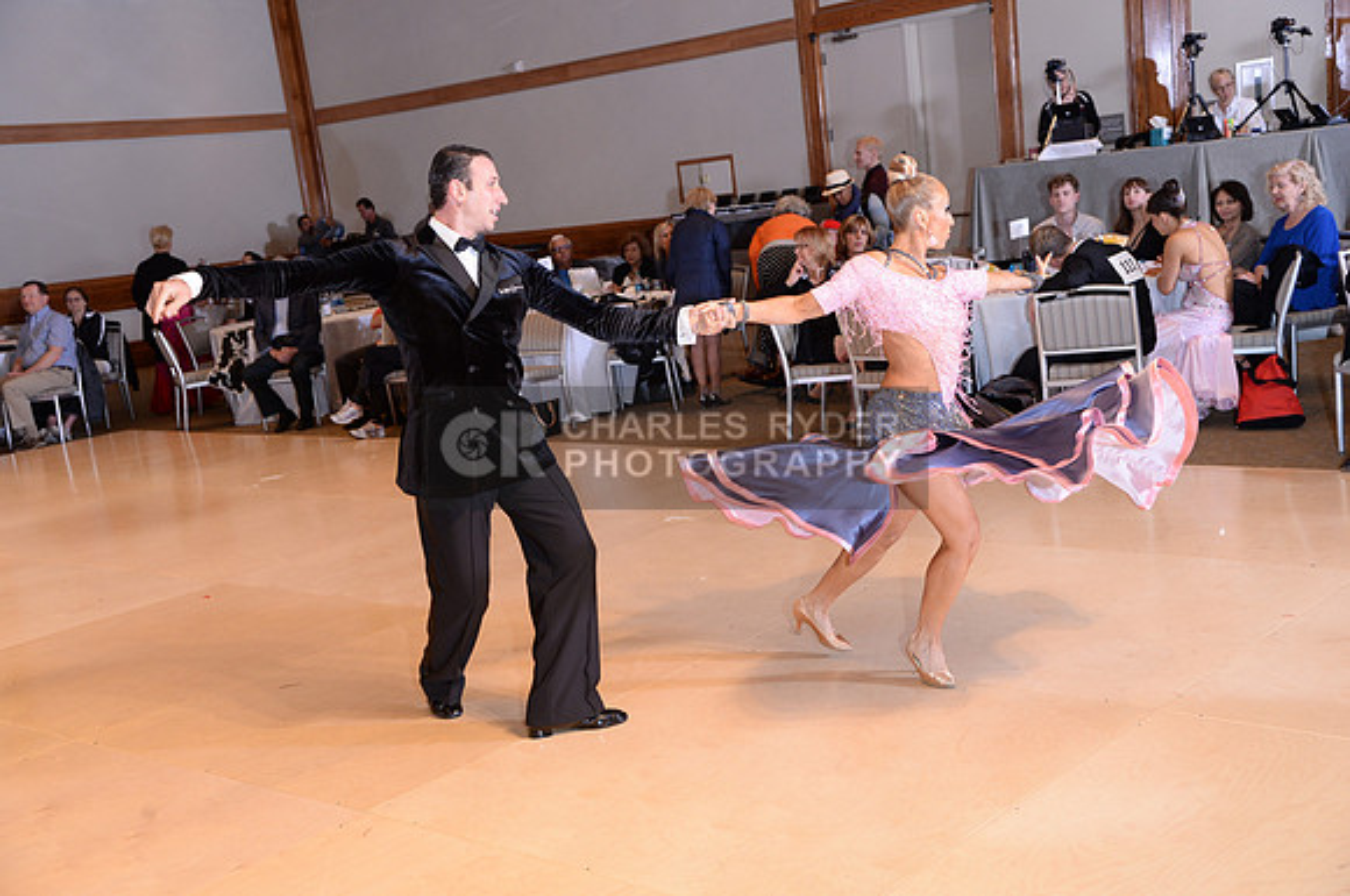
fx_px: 1648
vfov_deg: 30.4
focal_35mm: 44
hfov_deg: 44.6
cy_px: 448
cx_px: 675
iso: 1250
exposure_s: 1/200
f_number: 5
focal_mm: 44
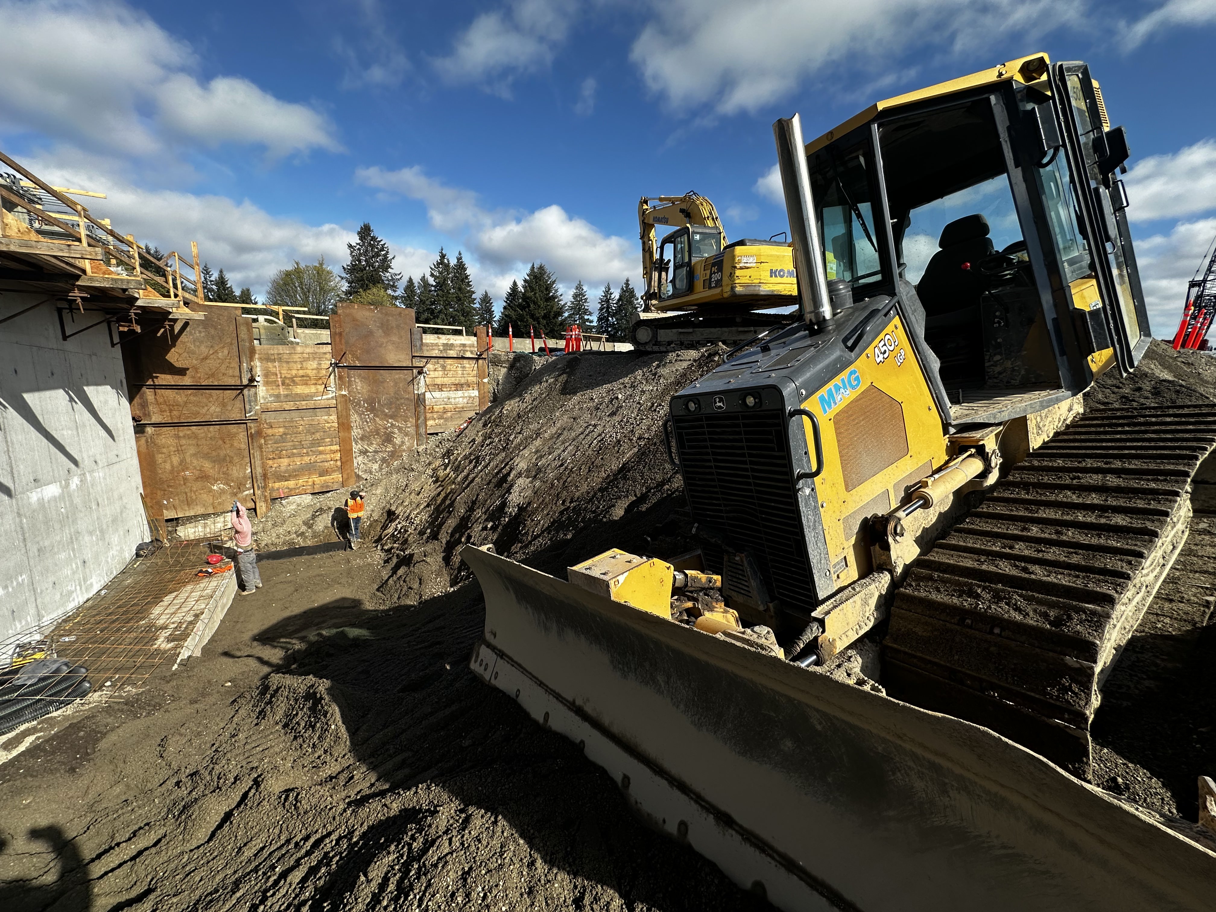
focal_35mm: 14
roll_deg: -1.4
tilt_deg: -11.1
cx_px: 608
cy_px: 456
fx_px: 492
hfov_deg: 102.1
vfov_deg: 85.7
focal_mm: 2.22
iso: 50
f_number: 2.2
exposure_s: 1/1453
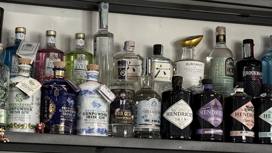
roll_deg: -0.7
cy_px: 98
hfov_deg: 20.6
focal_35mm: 104
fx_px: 750
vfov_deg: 11.6
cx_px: 141
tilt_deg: +8.1
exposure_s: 1/50
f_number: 1.78
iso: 100
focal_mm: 6.76
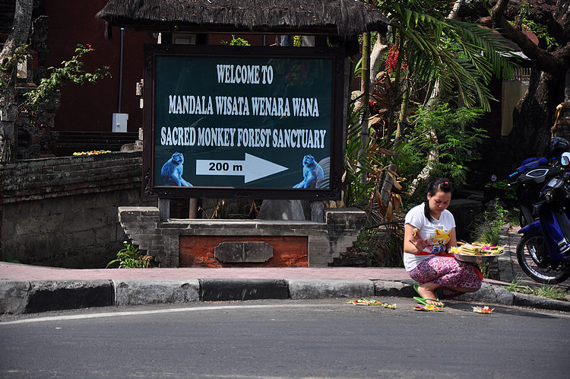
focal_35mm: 158
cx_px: 285
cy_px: 190
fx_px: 2490
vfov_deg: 8.7
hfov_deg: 13.1
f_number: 5.6
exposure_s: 1/1000
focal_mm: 105
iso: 200
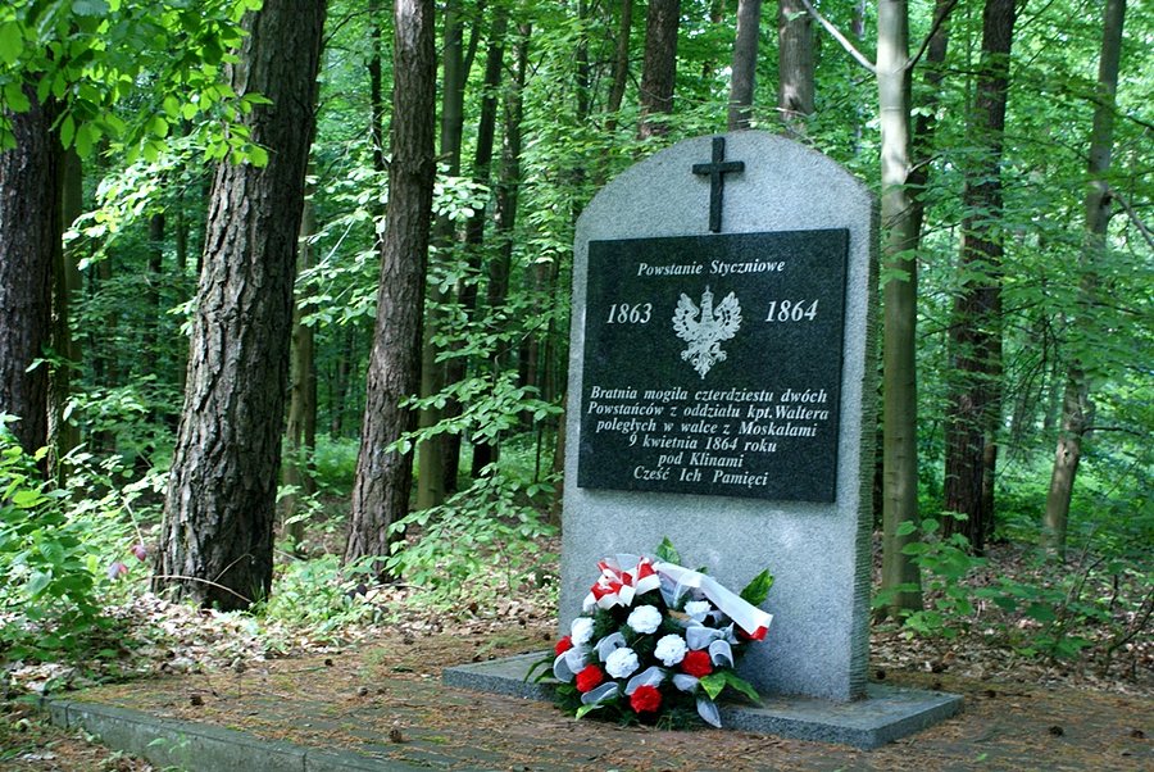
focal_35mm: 45
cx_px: 577
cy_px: 386
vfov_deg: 29.9
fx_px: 1444
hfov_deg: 43.6
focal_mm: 30
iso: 400
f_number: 5
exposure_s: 1/25
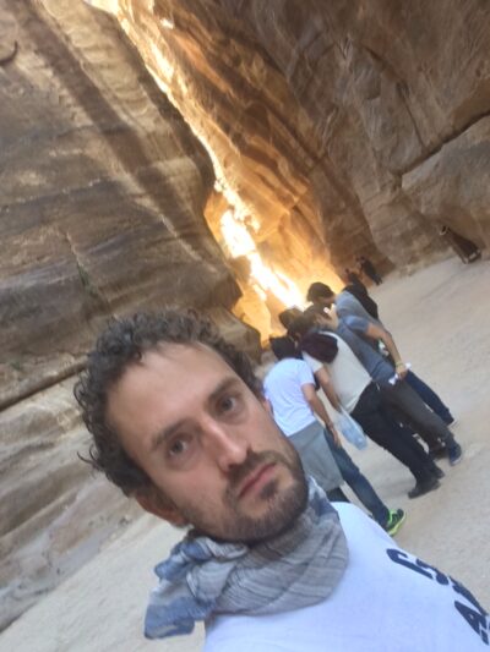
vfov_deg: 55.3
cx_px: 245
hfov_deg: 43.0
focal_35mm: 33
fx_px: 623
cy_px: 326
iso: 50
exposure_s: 1/30
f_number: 2.4
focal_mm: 2.15
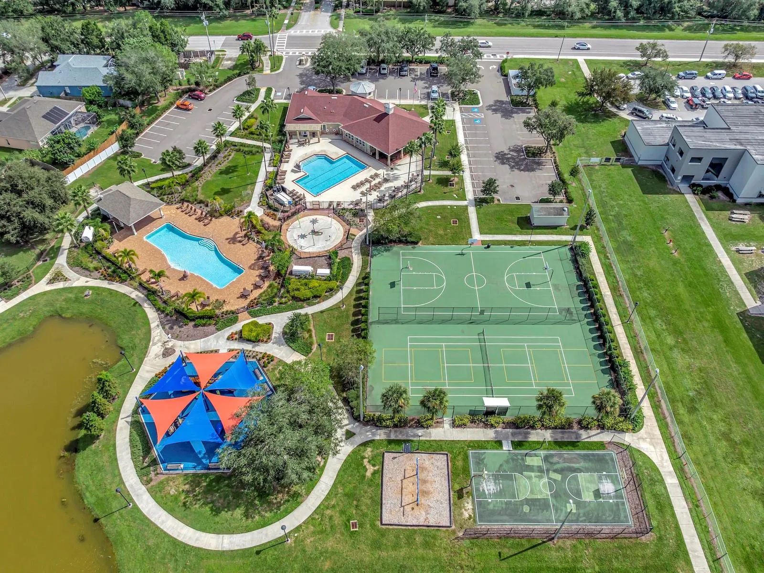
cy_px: 286
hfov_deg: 71.6
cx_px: 382
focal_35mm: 24
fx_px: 530
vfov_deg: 56.8
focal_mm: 12.29
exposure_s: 1/2000
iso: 110
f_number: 2.8
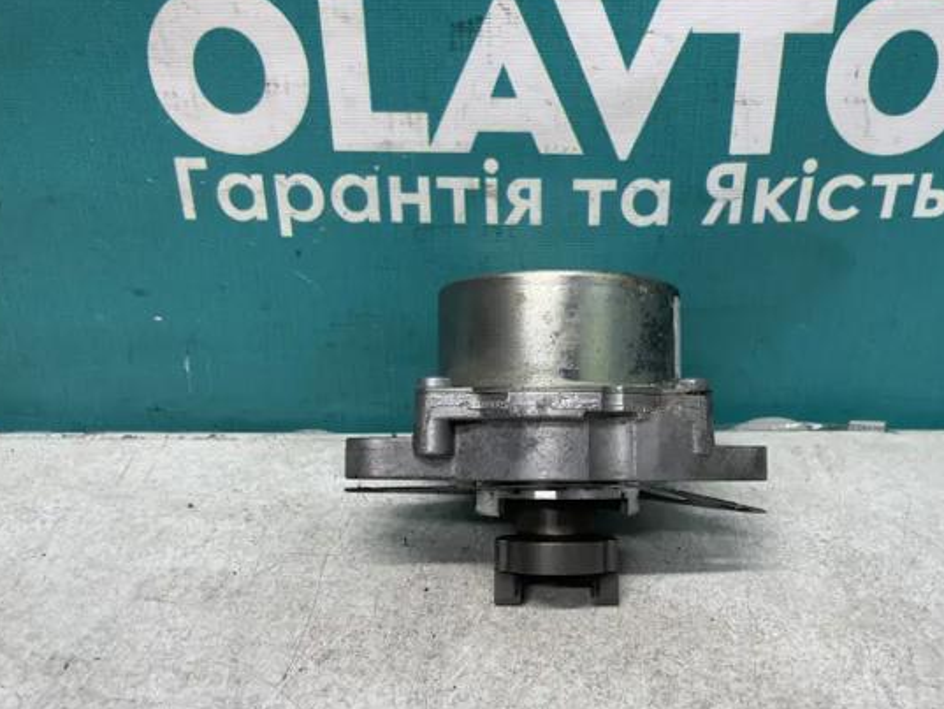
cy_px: 378
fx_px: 846
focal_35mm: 31
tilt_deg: -27.5
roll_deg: +0.4
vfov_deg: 45.4
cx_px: 538
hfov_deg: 58.1
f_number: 1.6
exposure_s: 1/100
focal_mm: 4.2
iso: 100
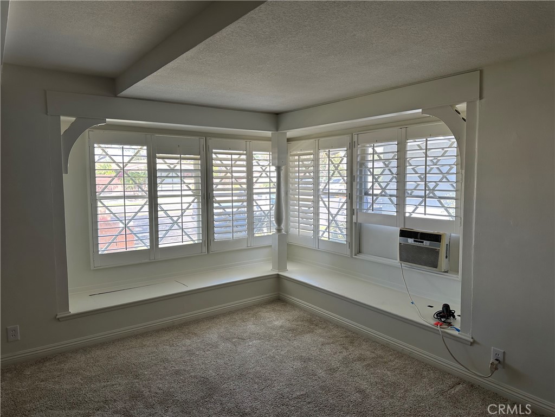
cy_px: 208
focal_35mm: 24
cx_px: 278
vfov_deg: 56.8
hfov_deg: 71.6
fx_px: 385
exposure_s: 1/220
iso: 64
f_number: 1.78
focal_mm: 6.86
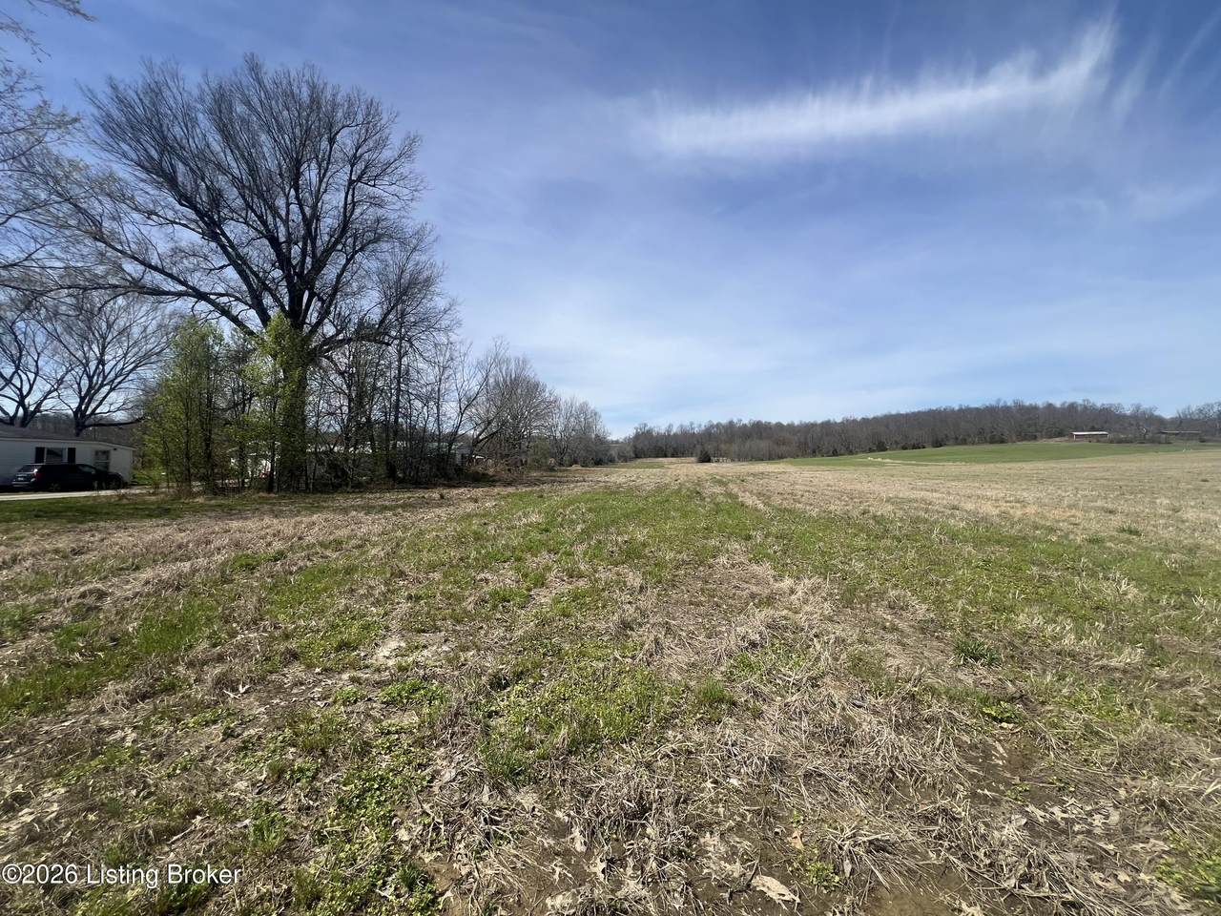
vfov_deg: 89.9
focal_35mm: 13
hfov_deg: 106.2
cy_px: 458
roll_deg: +0.4
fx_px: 459
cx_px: 610
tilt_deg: +1.6
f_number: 1.8
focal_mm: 1.57
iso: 32
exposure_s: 1/2222
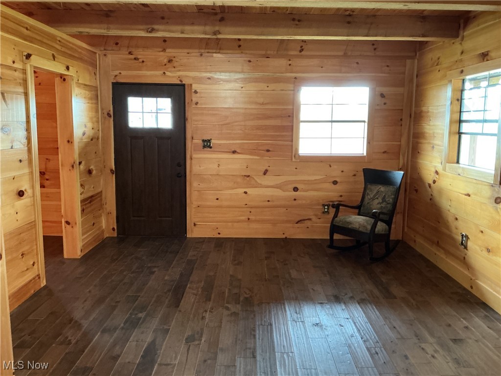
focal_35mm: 29
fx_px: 420
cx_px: 250
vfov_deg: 48.2
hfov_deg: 61.7
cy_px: 188
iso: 320
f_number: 1.8
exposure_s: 1/40
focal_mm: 3
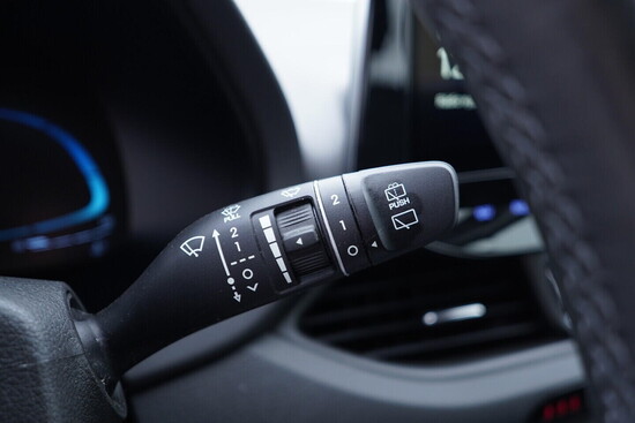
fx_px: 635
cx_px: 318
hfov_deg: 53.1
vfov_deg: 36.9
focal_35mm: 36
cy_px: 212
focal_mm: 24
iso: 400
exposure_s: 1/40
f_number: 2.8
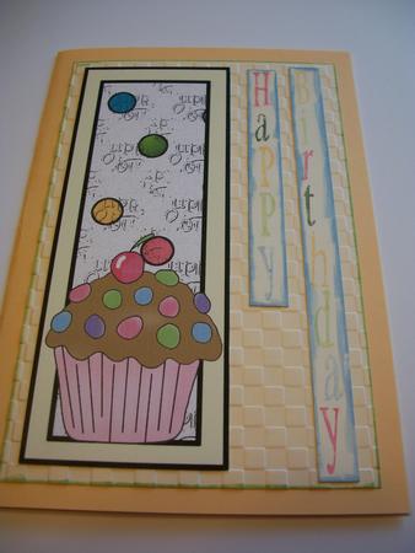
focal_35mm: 35
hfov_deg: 40.7
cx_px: 208
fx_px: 559
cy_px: 276
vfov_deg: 52.6
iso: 80
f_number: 3.1
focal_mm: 6.3
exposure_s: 1/125
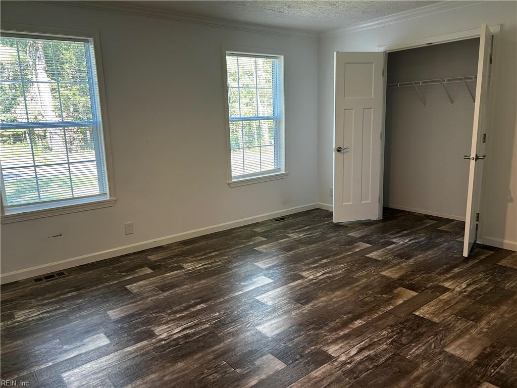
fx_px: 388
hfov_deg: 67.3
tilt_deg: -11.0
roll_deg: +1.9
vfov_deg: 53.1
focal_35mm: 26
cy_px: 194
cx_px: 258
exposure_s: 1/60
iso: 125
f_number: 1.5
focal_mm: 5.7
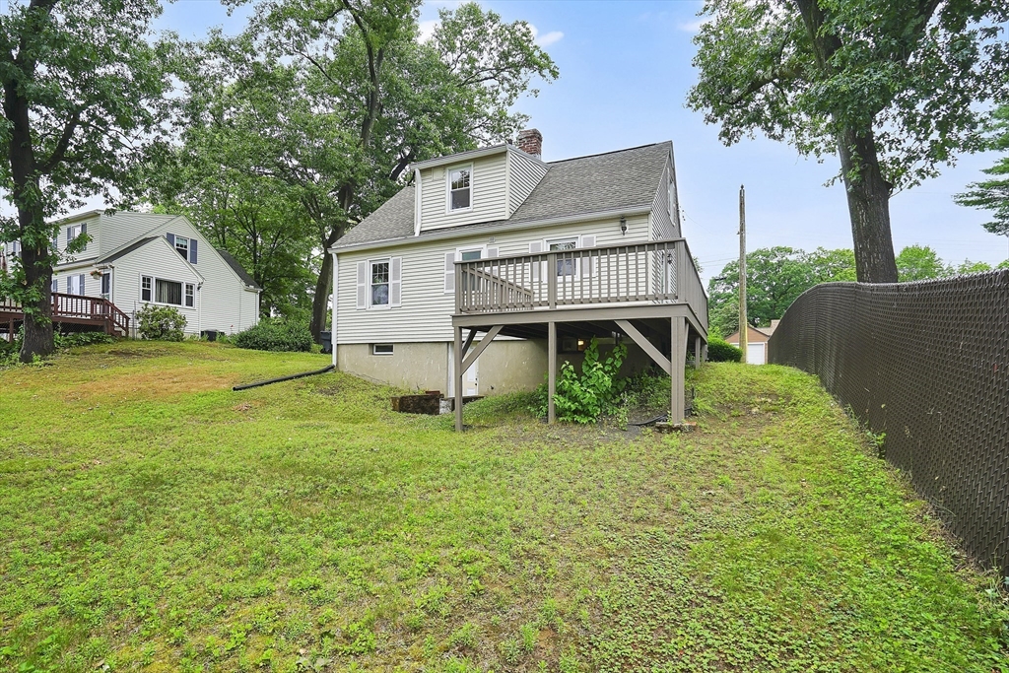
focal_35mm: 16
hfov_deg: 96.7
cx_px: 504
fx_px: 448
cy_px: 336
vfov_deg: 73.8
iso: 100
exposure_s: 1/100
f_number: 9
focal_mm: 16
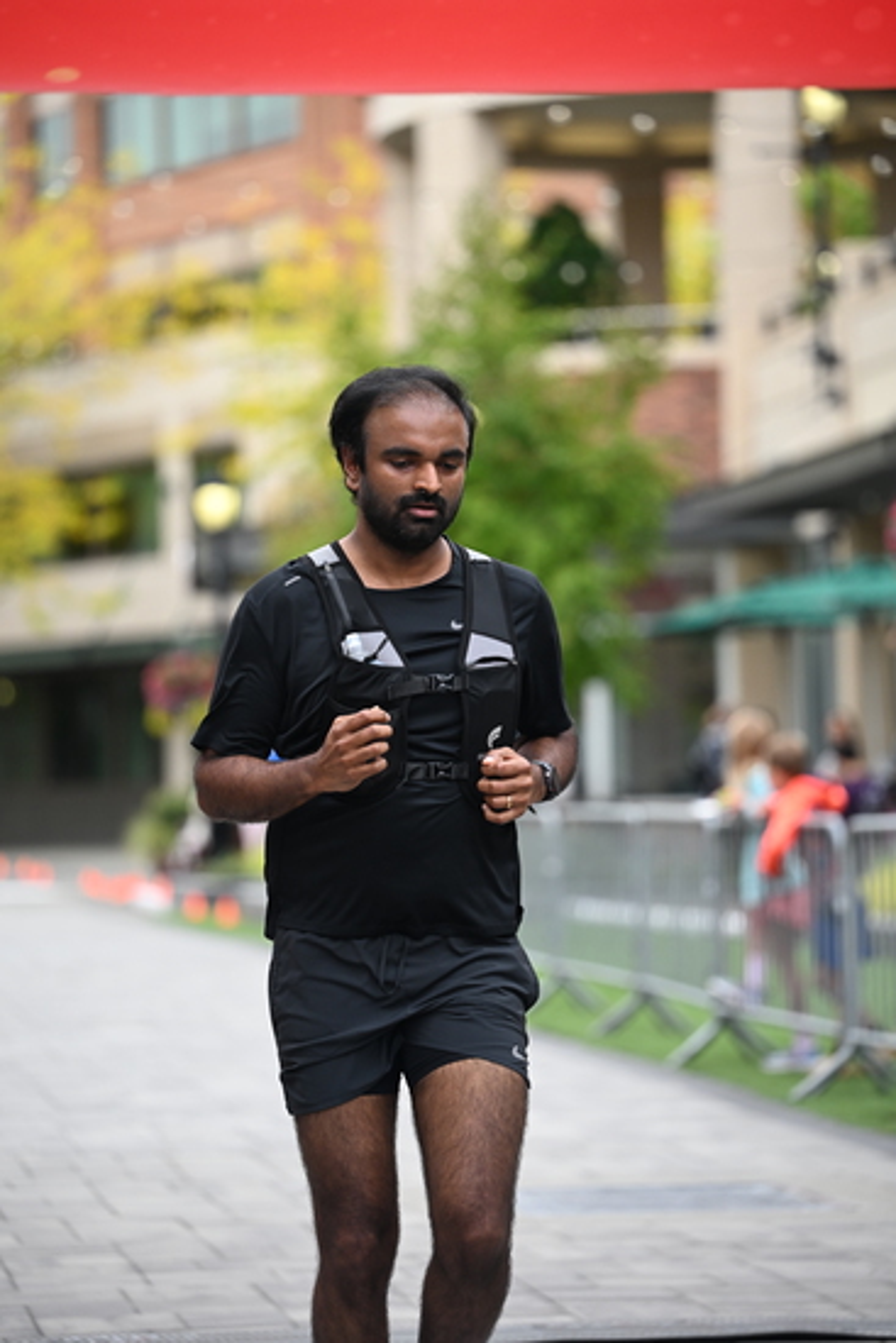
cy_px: 672
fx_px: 4663
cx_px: 448
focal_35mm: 125
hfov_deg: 11.0
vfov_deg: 16.4
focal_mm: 125
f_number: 2.8
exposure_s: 1/2000
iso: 640
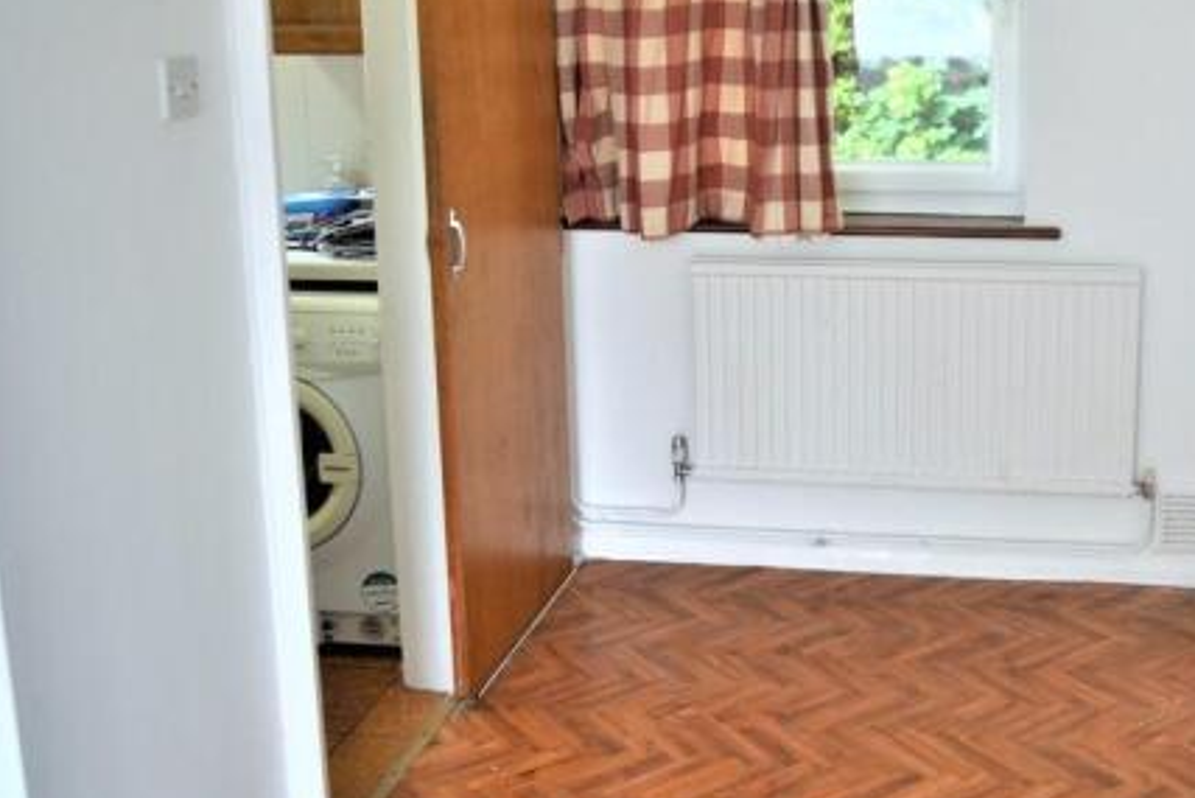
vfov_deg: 29.0
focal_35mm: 46
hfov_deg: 41.8
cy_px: 237
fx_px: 1527
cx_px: 847
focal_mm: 20
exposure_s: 1/60
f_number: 3.8
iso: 450
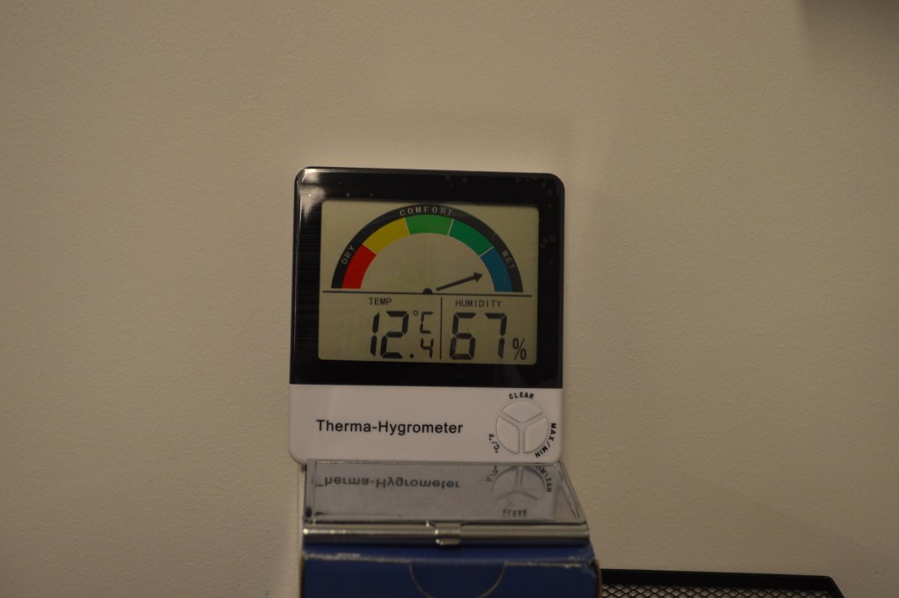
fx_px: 1422
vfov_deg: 23.7
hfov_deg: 35.1
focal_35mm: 57
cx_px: 450
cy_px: 299
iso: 400
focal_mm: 38
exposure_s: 1/60
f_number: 5
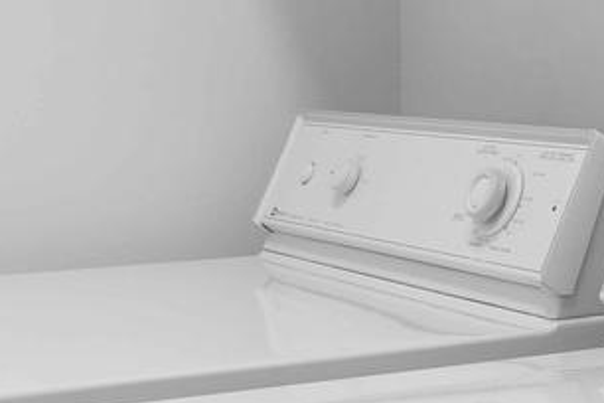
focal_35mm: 107
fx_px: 1795
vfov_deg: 12.7
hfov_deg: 18.3
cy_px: 52
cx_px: 691
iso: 160
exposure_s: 1/2
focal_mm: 16
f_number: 8
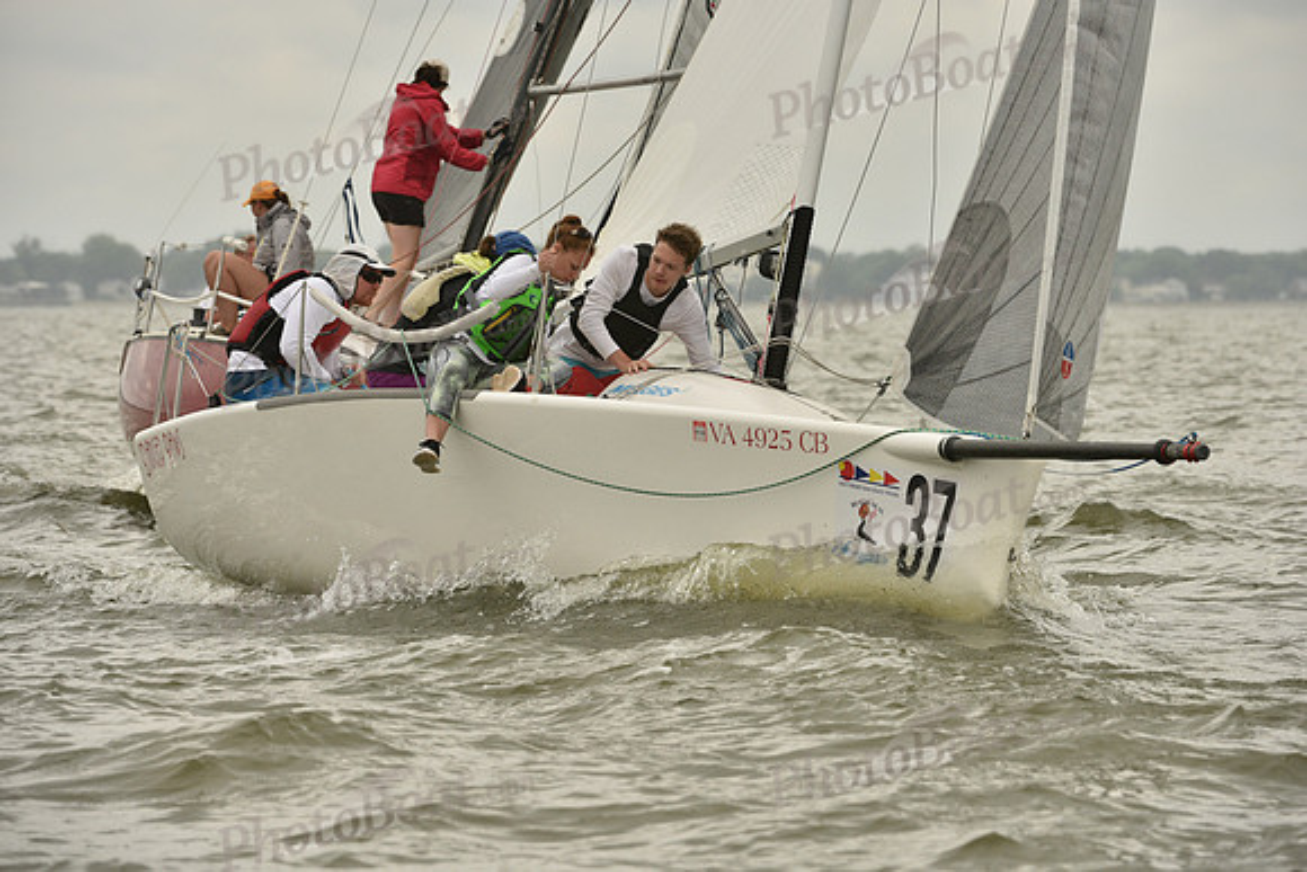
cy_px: 436
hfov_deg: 7.1
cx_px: 654
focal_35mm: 290
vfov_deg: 4.7
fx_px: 10531
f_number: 9
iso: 400
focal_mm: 290
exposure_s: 1/800
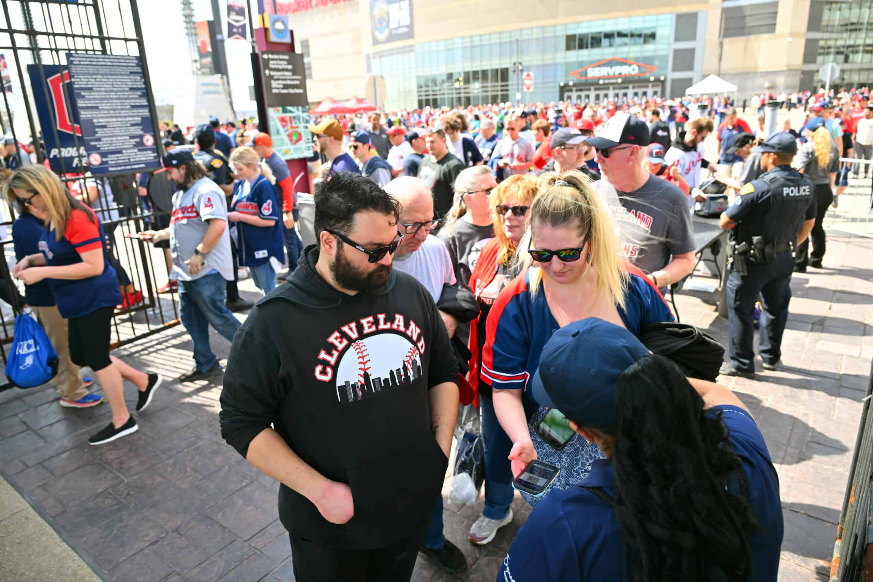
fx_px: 582
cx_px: 436
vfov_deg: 53.1
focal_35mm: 24
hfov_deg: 73.7
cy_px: 291
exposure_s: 1/200
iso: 100
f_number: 4
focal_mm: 24
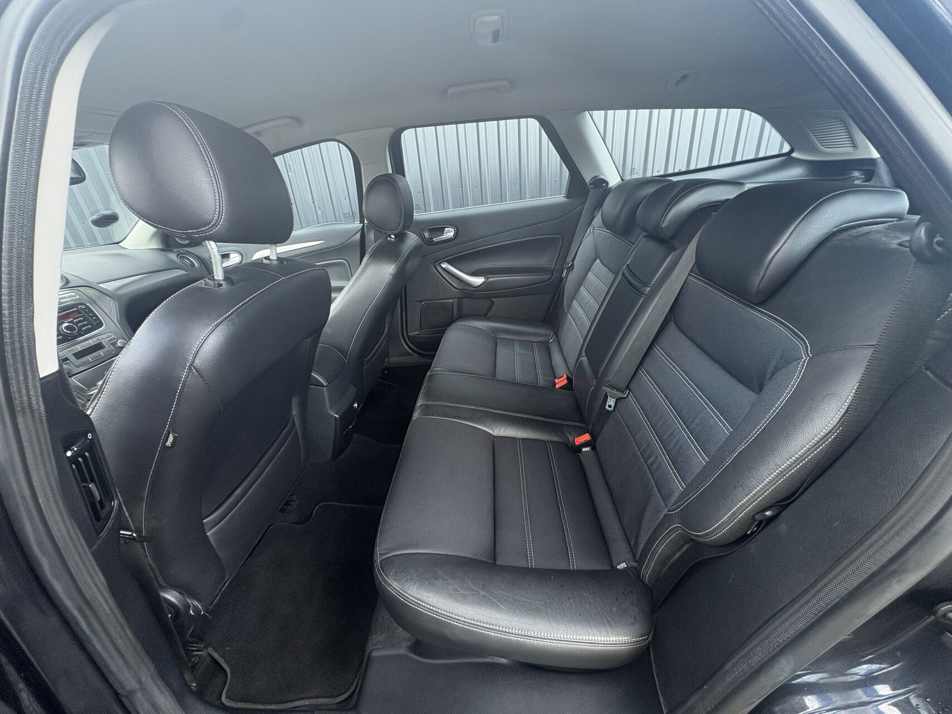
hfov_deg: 102.1
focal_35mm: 14
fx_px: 385
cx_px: 476
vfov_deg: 85.7
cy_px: 357
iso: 100
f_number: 2.2
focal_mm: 2.22
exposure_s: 1/99
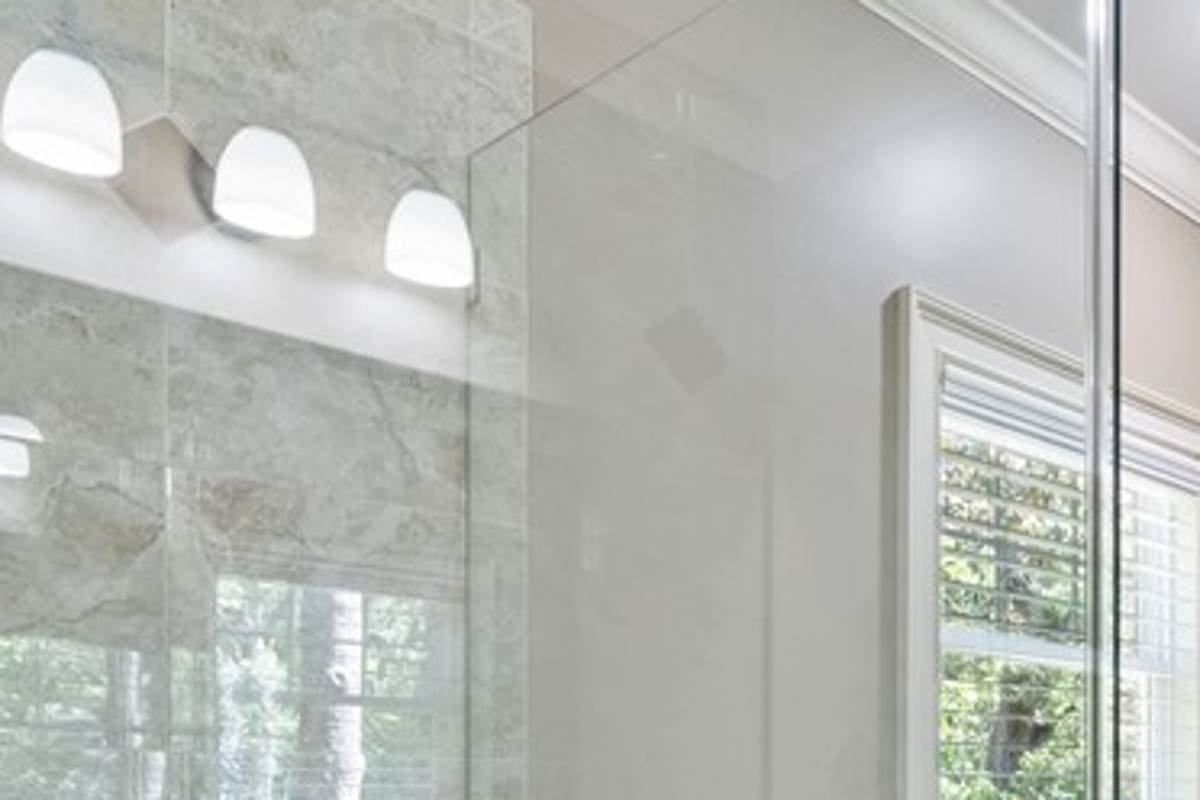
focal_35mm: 35
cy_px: 926
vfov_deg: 32.3
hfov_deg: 44.9
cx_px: 1235
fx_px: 1167
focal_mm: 12
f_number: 10
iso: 4000
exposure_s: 1/15
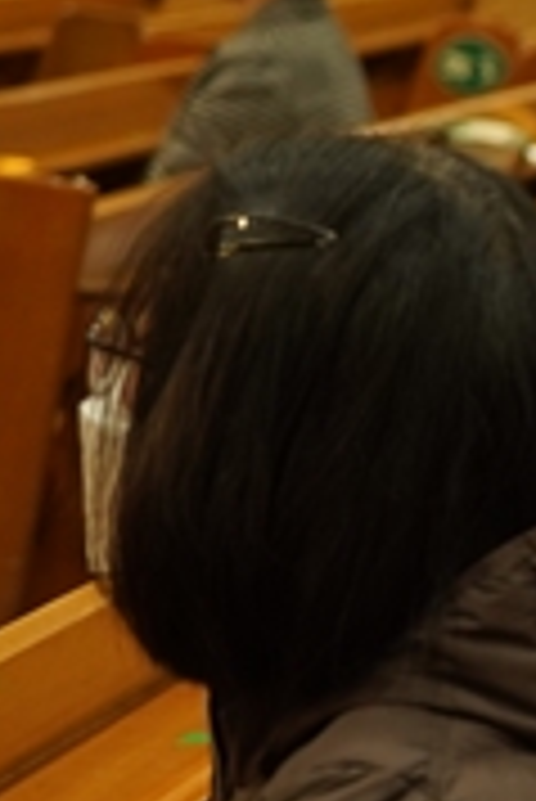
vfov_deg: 6.6
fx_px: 6999
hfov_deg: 4.2
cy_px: 475
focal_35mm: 314
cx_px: 1671
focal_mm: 70
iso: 1000
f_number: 4
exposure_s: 1/80
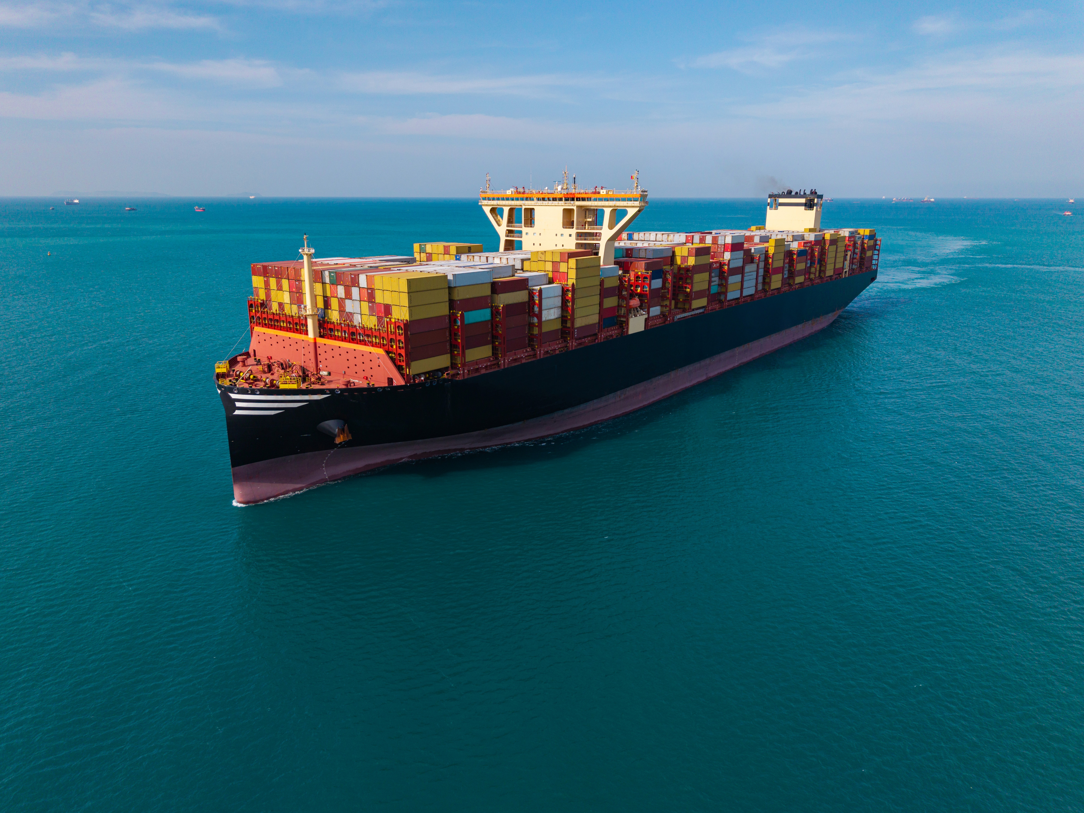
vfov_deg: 54.9
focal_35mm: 25
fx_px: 783
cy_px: 412
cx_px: 529
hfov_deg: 69.4
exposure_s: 1/120
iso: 100
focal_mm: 8.67
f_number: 1.8
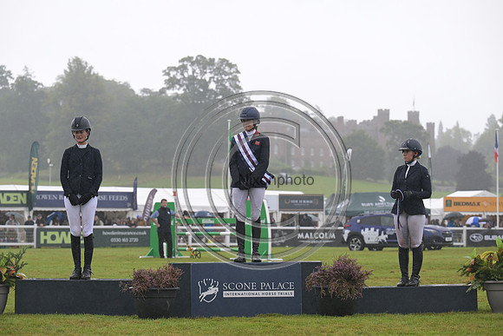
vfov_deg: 12.5
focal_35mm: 110
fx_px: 1537
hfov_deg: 18.6
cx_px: 252
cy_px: 168
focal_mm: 110
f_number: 4.5
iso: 1000
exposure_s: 1/1250
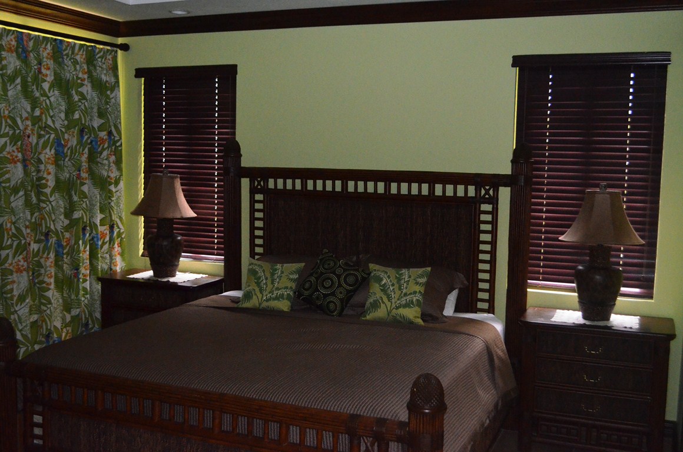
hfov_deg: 49.6
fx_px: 738
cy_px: 226
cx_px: 342
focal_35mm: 39
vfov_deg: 34.1
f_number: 4.2
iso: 3200
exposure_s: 1/60
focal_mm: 26
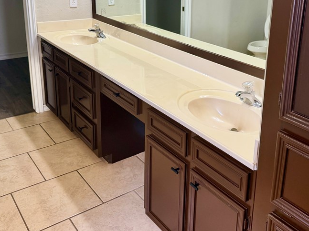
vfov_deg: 36.6
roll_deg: -1.5
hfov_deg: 48.7
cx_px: 186
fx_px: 339
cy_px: 50
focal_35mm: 38
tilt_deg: -15.4
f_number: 1.78
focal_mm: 6.76
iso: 125
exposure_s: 1/60
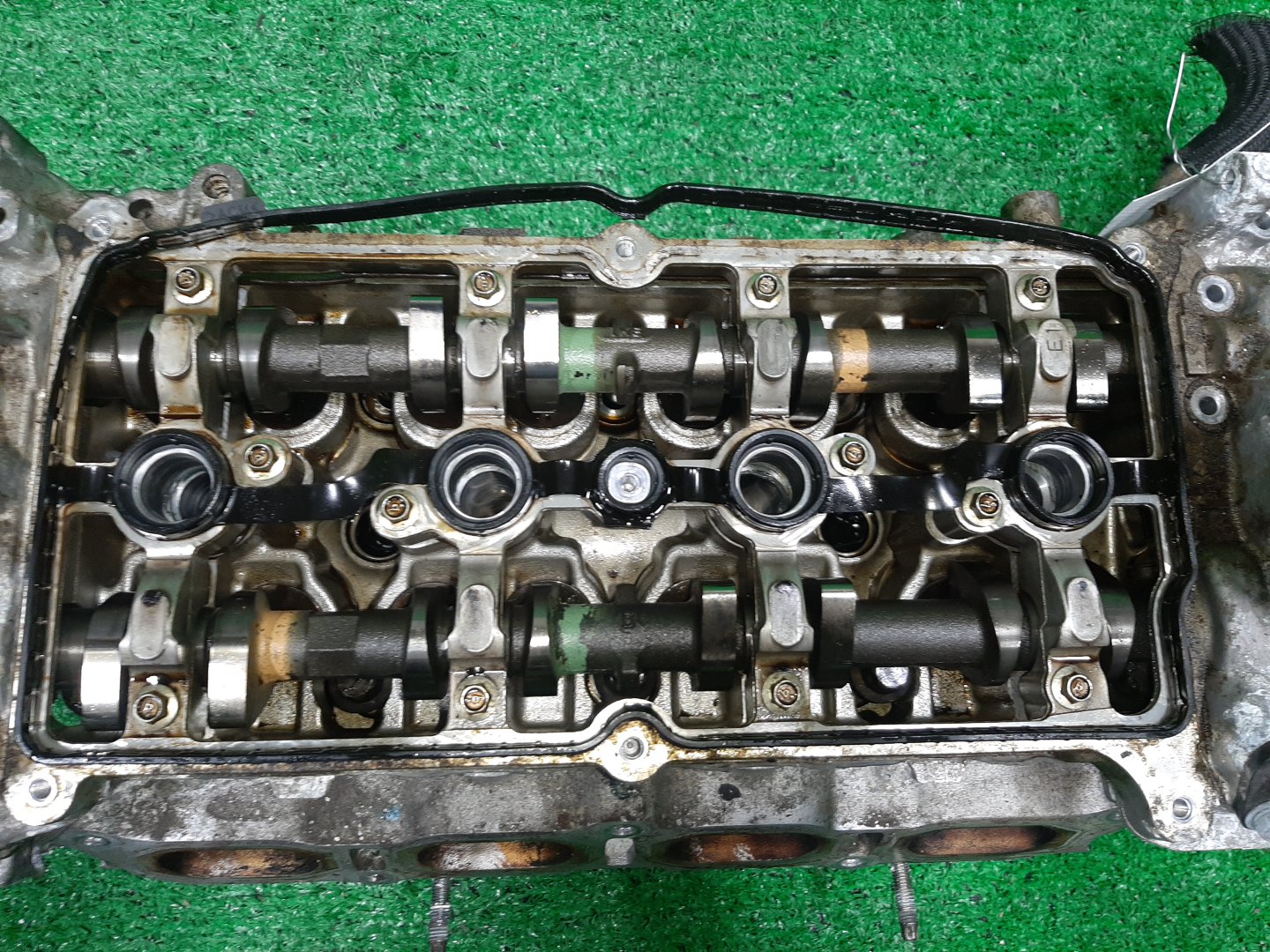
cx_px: 635
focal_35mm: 26
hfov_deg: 67.3
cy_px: 476
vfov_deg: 53.1
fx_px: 954
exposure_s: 1/50
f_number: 1.7
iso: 129
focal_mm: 3.93
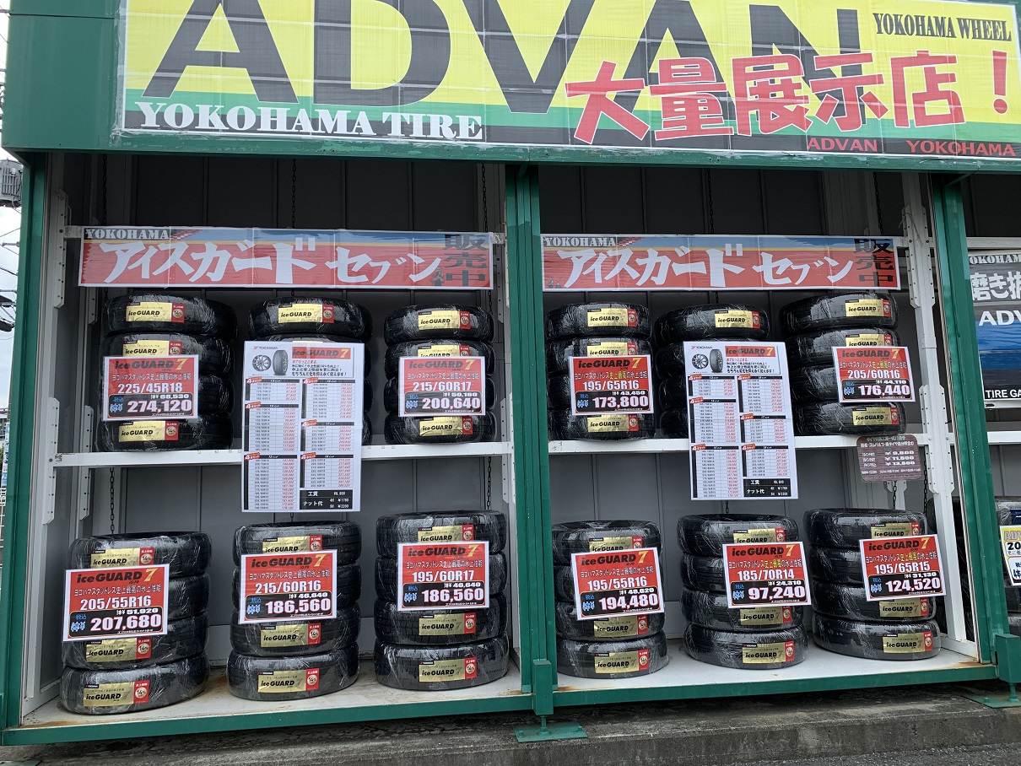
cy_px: 383
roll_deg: +2.6
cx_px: 510
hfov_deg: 67.3
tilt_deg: +7.1
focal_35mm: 26
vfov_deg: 53.1
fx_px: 767
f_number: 1.8
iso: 25
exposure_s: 1/669
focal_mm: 4.25
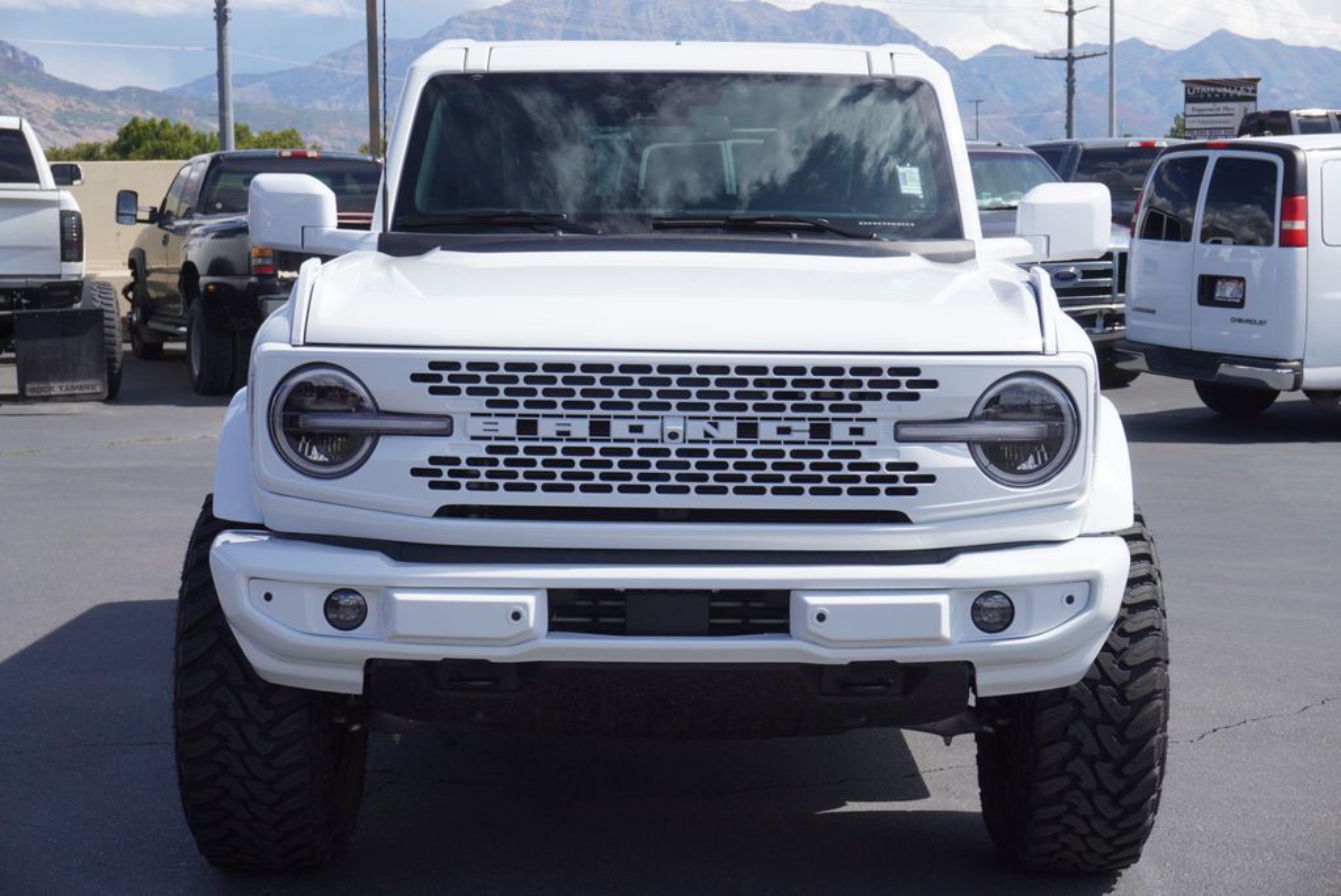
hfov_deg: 33.4
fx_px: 2236
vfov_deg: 22.7
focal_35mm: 60
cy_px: 448
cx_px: 670
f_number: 9
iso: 100
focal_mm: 40
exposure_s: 1/200
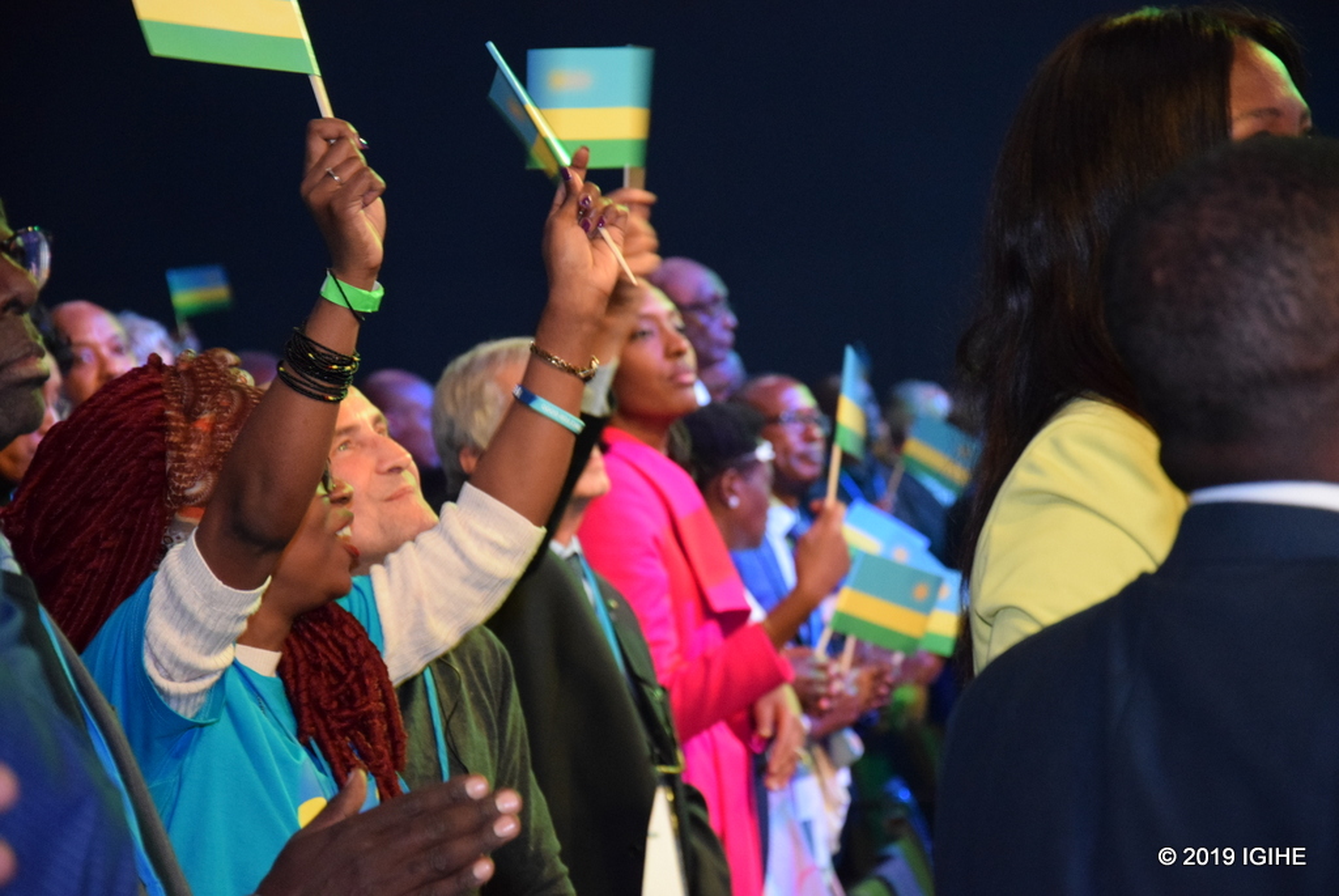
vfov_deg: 10.2
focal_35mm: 135
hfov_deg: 15.2
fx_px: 5026
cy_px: 448
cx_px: 670
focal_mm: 90
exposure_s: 1/60
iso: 3200
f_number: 5.6
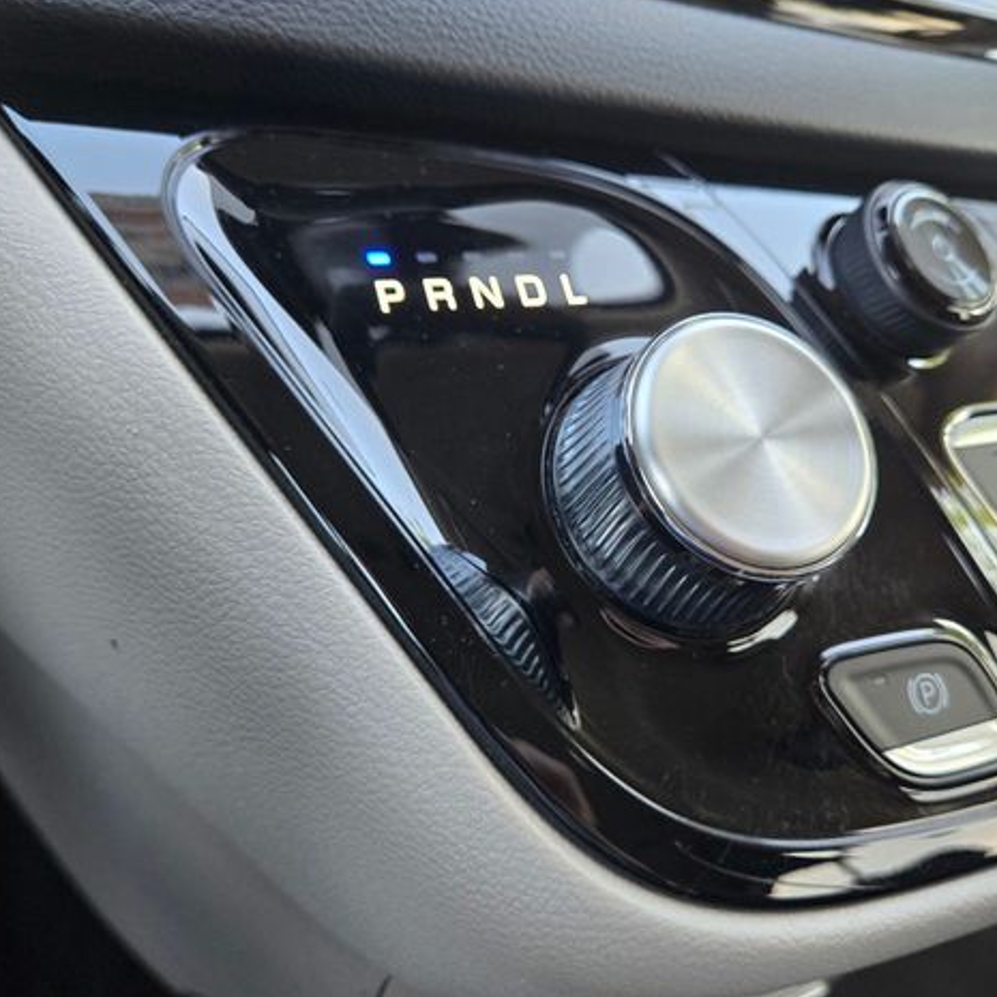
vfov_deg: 57.3
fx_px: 912
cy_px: 502
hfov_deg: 57.2
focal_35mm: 28
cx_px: 555
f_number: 1.8
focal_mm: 5.4
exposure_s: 1/62
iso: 64
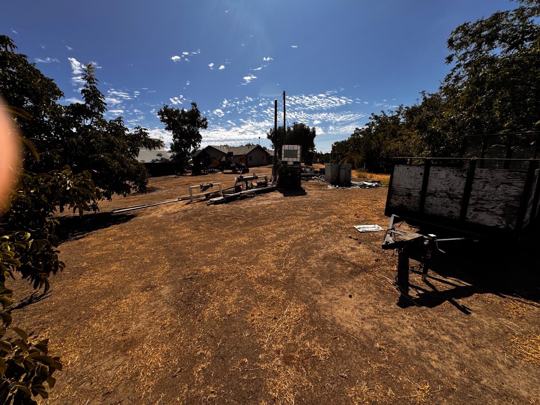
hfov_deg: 102.1
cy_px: 202
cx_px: 270
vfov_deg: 85.7
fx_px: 218
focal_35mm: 14
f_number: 2.2
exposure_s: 1/2874
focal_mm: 2.22
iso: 50
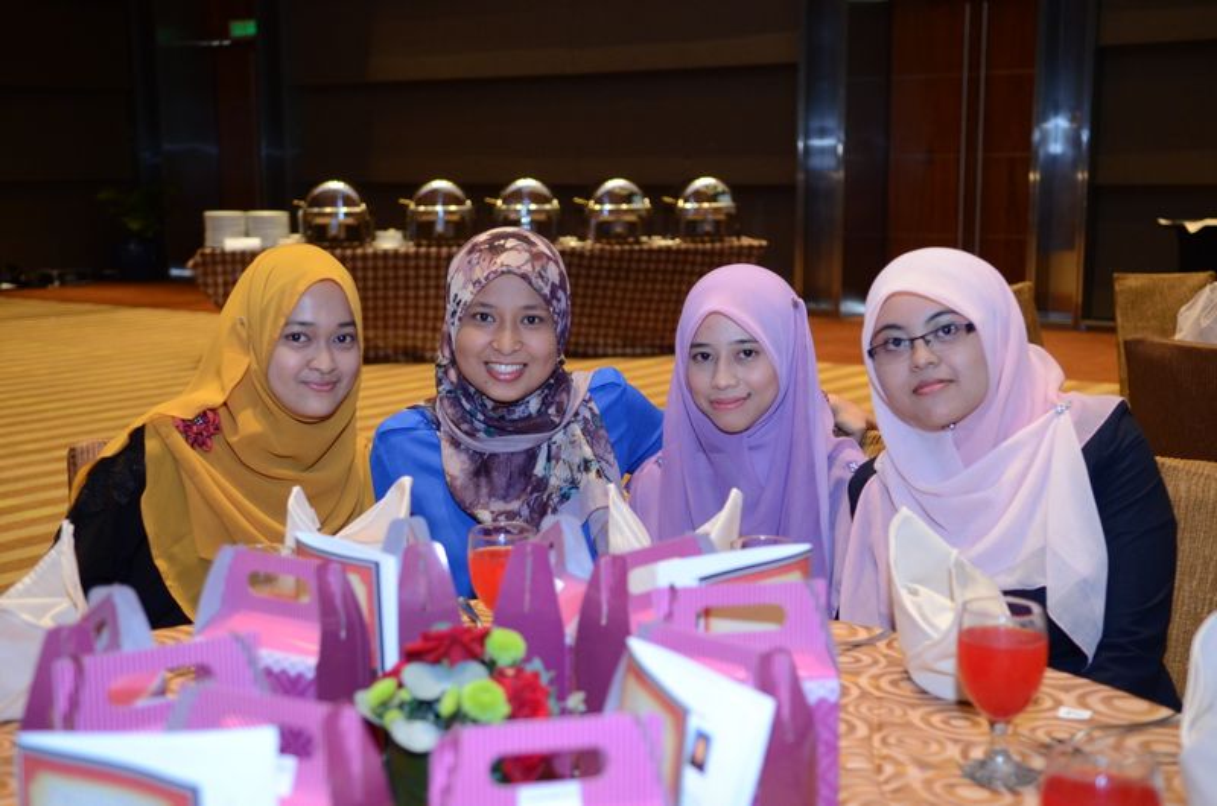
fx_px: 1619
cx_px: 608
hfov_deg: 41.2
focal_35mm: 48
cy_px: 403
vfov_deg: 28.0
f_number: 2.8
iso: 1250
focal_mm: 32
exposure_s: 1/60
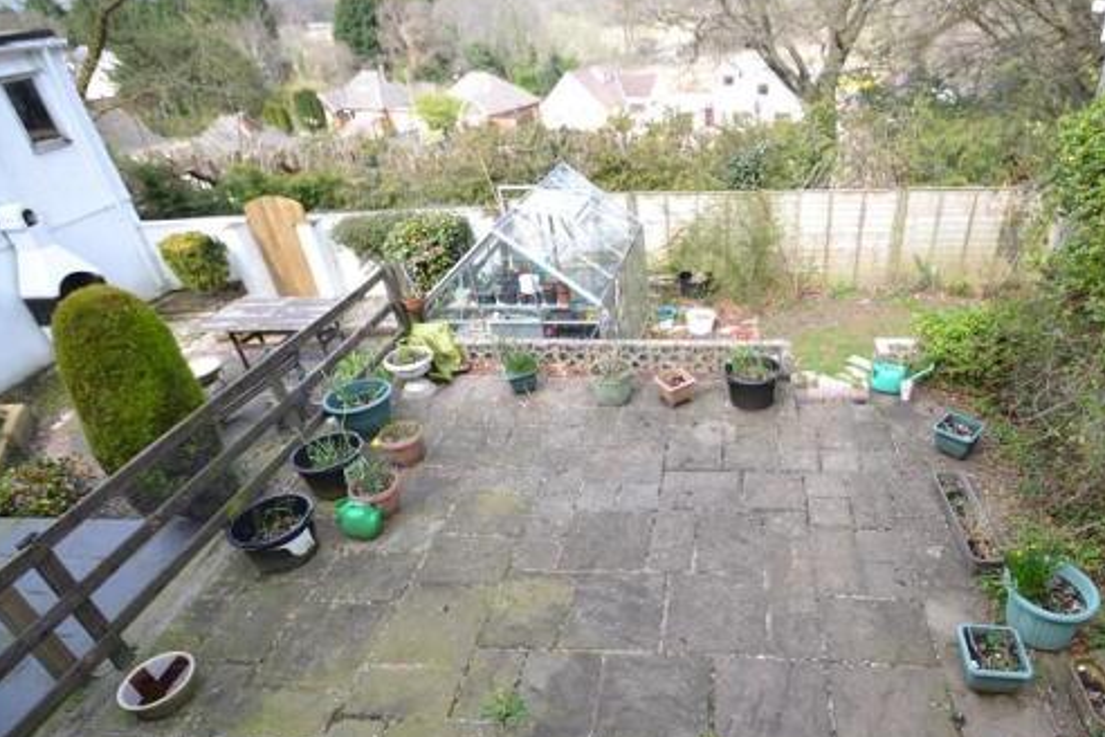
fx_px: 614
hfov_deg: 81.9
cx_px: 712
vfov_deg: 61.9
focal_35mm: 20
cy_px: 394
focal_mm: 10
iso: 400
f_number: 5.6
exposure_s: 1/125
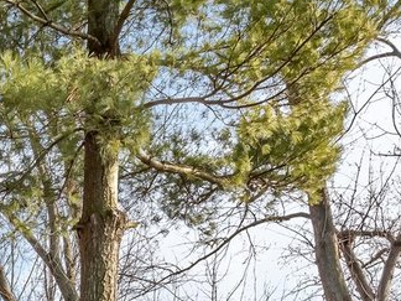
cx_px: -195
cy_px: 592
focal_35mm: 77
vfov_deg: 15.5
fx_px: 892
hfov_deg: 21.4
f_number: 9
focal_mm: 16
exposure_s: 1/200
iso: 500
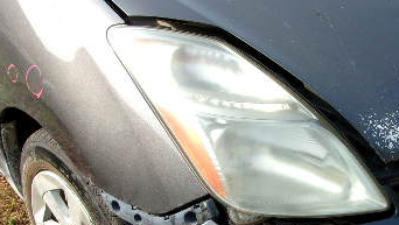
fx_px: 582
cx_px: 320
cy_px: 213
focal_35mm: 55
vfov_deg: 21.3
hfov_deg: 36.5
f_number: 3
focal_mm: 4.9
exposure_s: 1/400
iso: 80
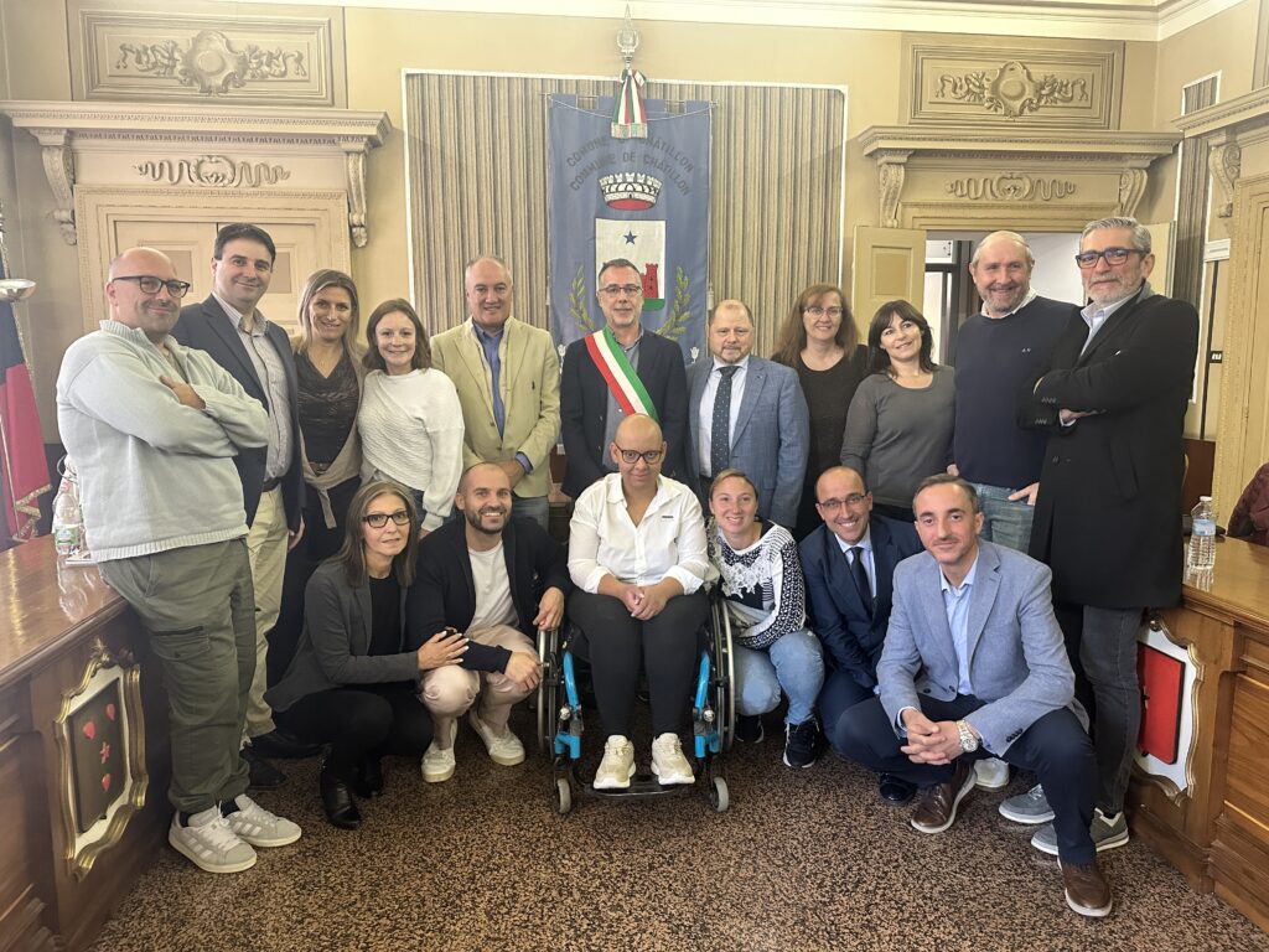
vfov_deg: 56.8
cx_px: 634
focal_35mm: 24
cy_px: 476
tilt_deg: -7.0
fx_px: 880
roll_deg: +0.5
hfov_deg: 71.6
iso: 500
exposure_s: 1/50
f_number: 1.78
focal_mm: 6.86
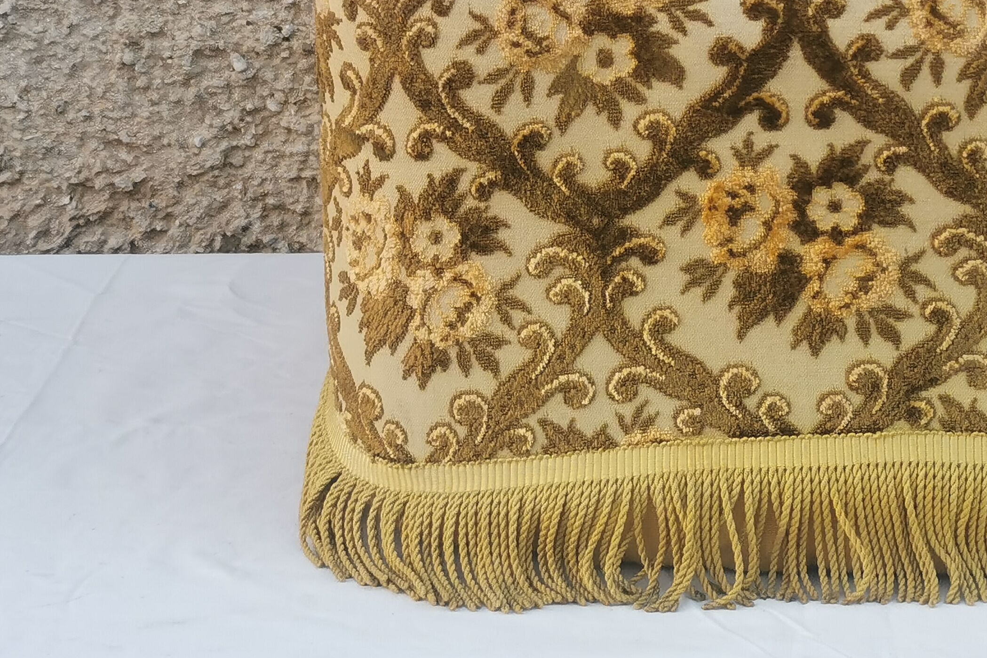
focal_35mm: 132
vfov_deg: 10.4
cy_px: 157
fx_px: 3619
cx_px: 783
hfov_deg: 15.4
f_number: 1.8
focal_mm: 5.58
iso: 64
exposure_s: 1/120
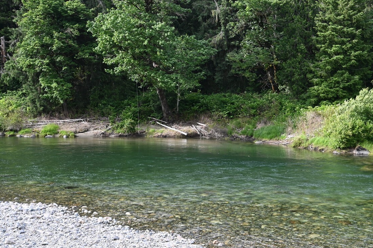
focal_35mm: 55
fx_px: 570
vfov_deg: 24.6
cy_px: 126
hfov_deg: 35.9
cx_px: 244
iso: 200
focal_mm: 24
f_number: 5
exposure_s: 1/250
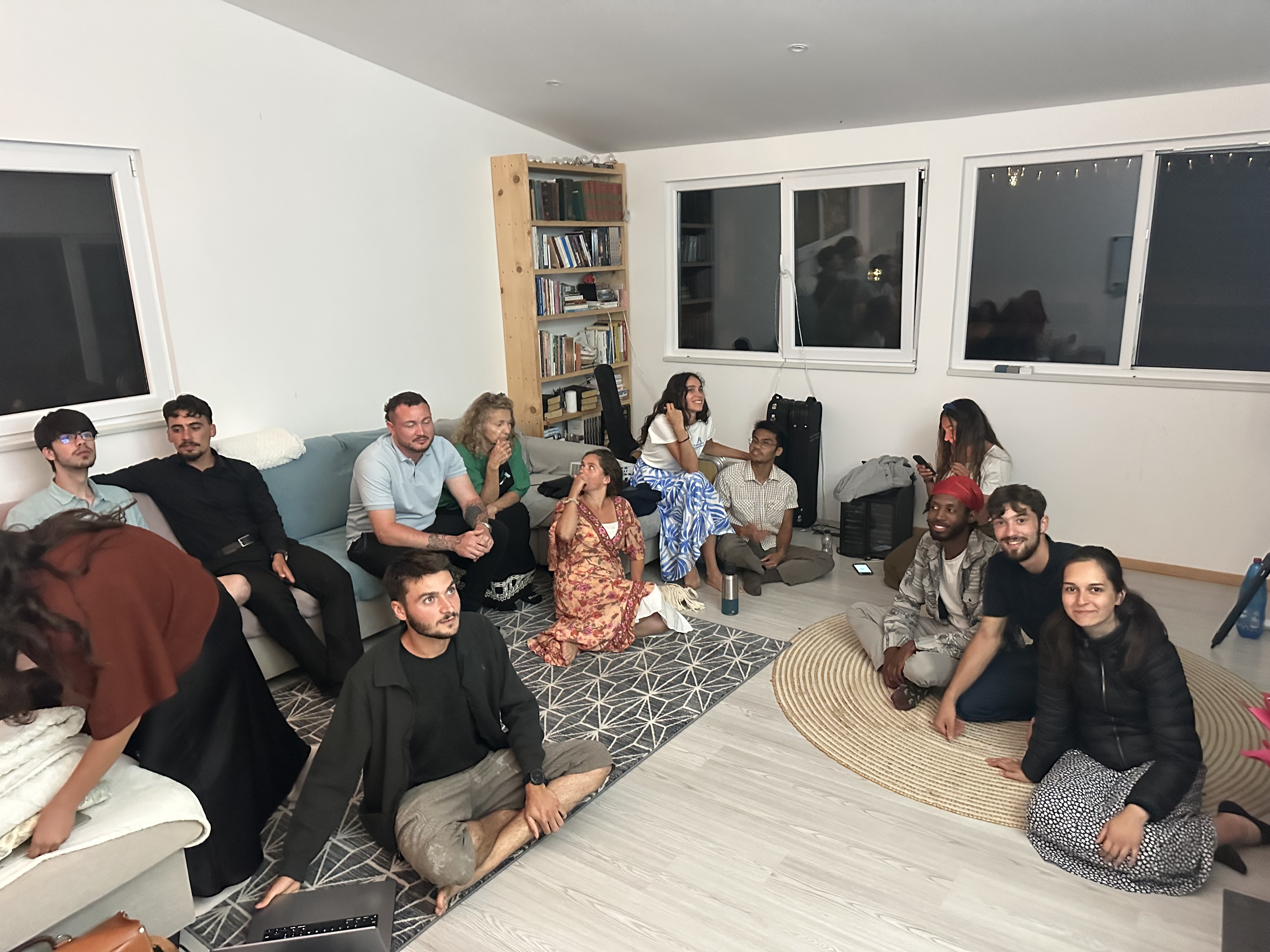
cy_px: 476
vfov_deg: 56.8
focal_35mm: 24
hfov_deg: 71.6
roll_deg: +1.4
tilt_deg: -13.3
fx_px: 881
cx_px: 635
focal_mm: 6.86
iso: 1250
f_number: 1.78
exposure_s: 1/30
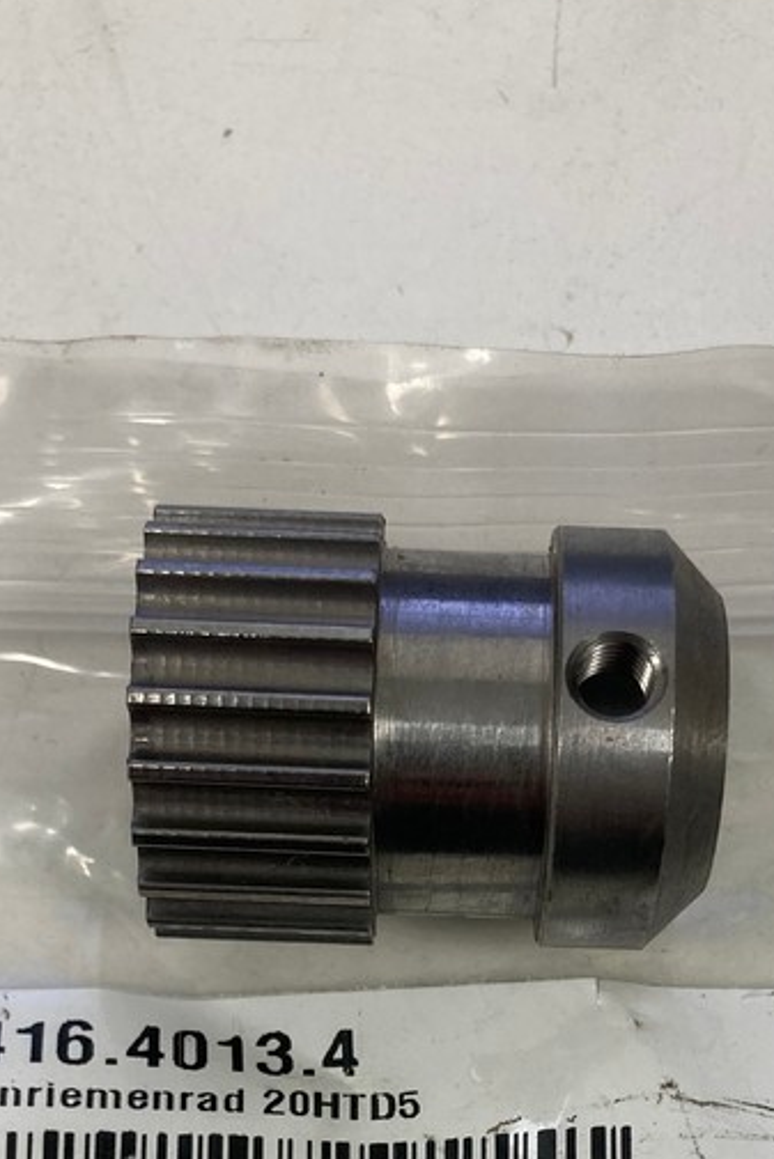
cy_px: 1104
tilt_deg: -82.0
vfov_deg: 31.8
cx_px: 478
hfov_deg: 23.0
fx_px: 1901
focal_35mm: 59
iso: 64
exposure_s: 1/72
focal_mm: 3.99
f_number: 1.8
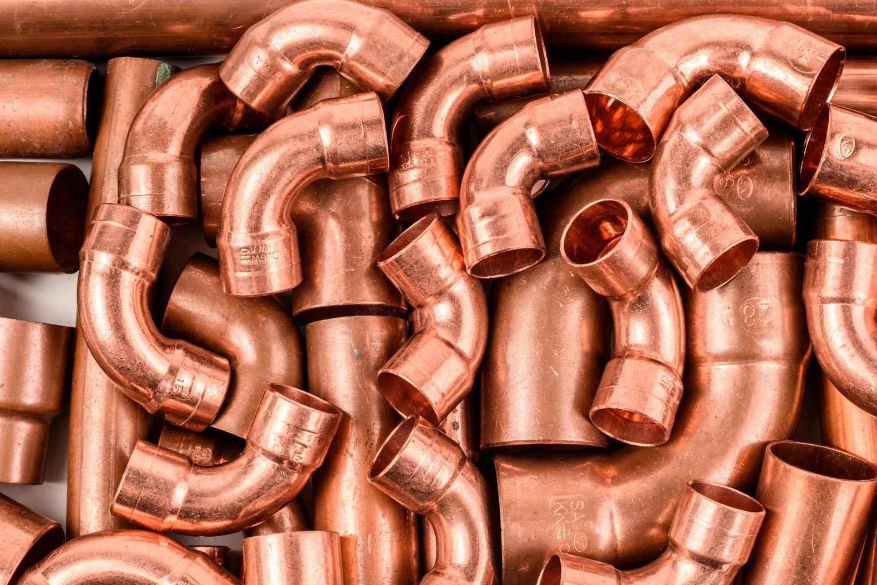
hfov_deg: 30.0
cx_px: 542
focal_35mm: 67
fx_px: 1633
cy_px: 338
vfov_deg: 20.3
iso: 100
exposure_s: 1/60
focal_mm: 50
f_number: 16
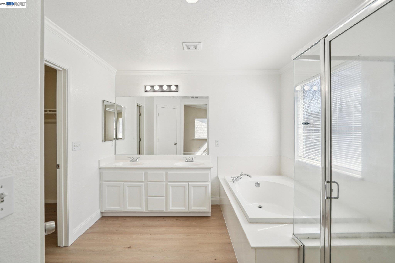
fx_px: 176
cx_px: 198
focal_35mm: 16
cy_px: 132
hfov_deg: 96.7
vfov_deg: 73.7
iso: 250
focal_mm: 16
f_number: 8
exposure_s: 1/50
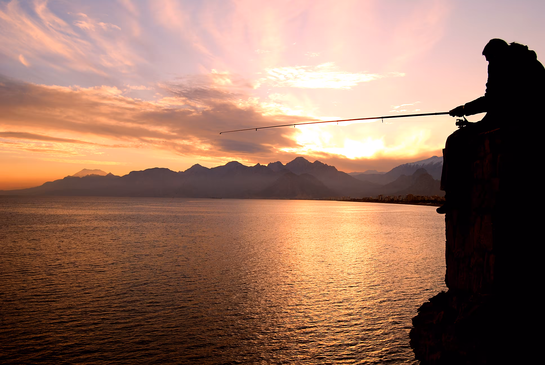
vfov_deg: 40.1
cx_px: 272
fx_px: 500
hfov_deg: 57.2
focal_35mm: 33
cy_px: 182
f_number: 7.1
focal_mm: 22
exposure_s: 1/200
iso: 100
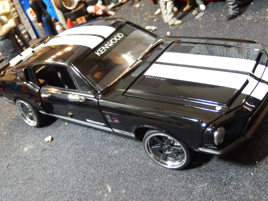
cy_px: 100
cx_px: 134
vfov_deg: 35.1
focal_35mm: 41
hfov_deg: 45.8
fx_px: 317
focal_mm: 7.3
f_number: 4.2
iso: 400
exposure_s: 1/10
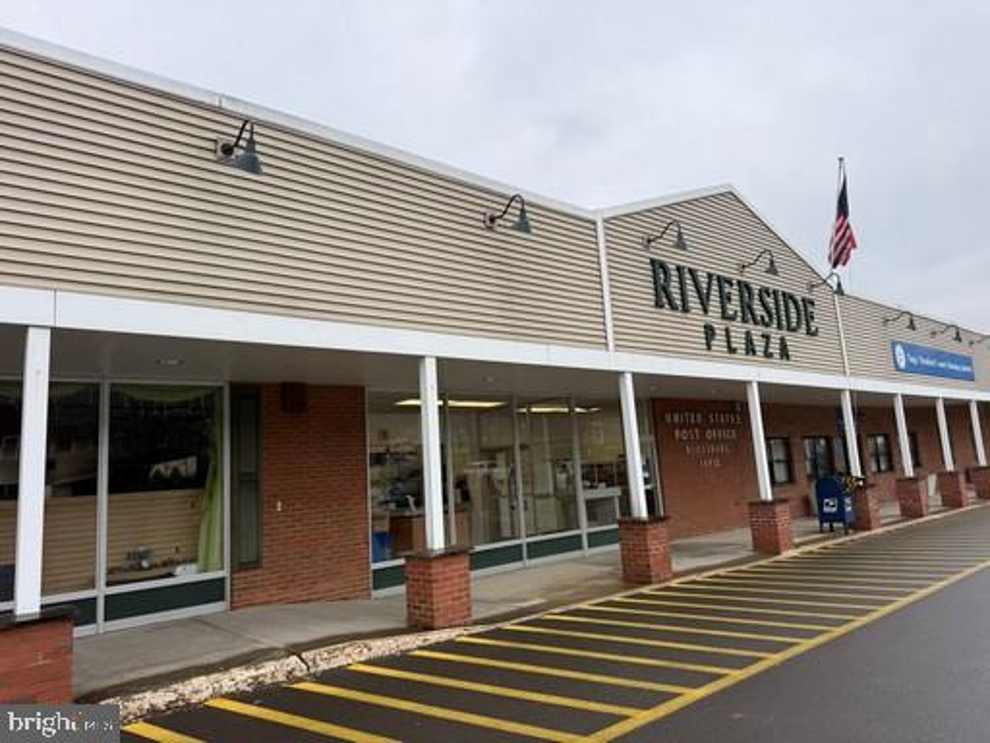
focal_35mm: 24
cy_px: 372
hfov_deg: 71.6
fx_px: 686
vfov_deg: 56.8
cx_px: 495
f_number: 1.78
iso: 80
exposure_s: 1/822
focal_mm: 6.76
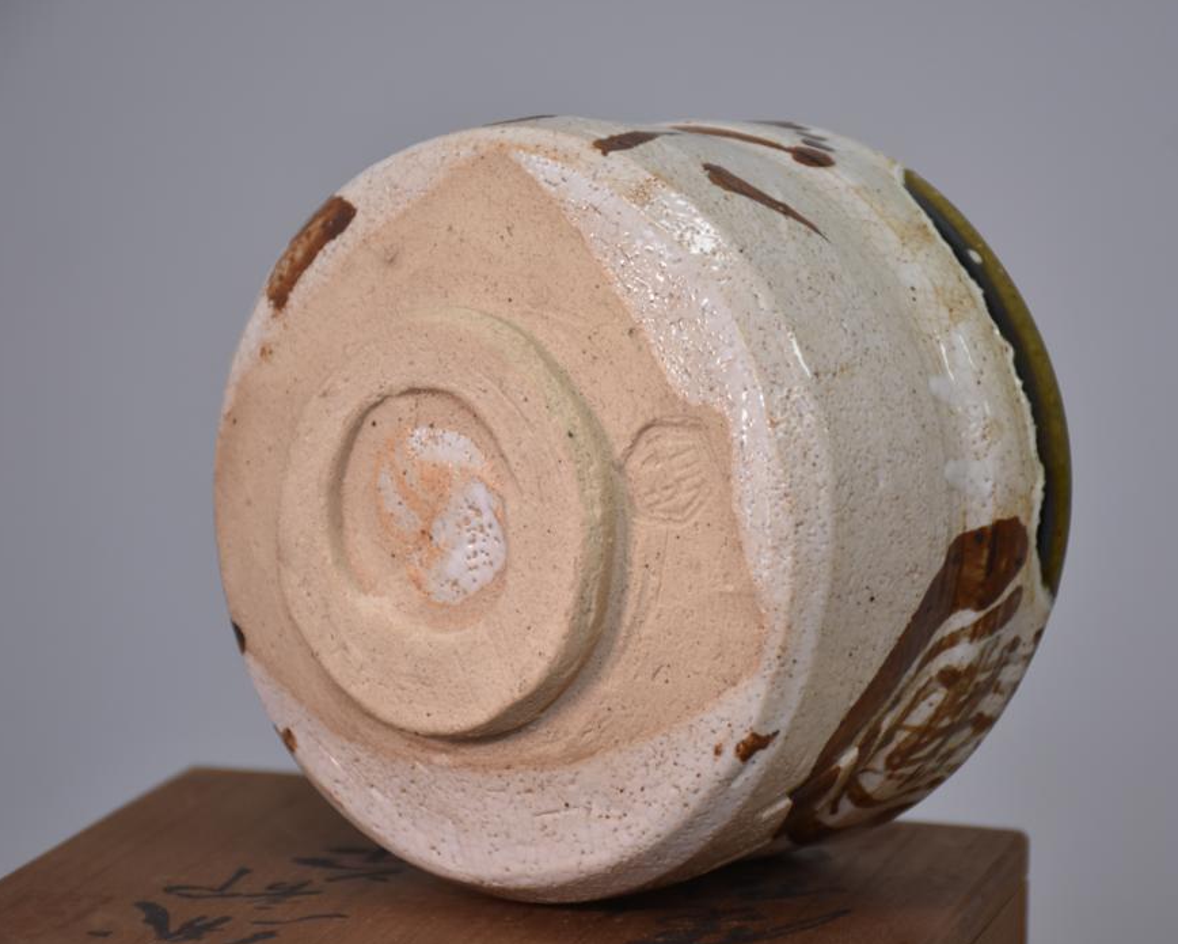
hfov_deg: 10.5
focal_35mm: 185
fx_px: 6438
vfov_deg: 8.4
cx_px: 642
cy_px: 473
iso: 400
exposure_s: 1/50
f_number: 5.6
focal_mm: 105
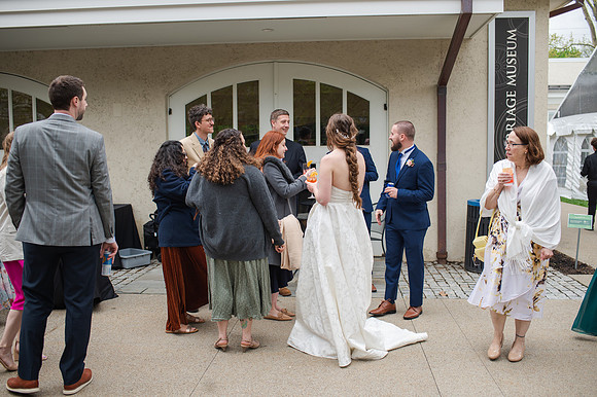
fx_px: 580
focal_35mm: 35
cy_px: 198
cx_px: 298
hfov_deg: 54.5
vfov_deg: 37.8
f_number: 3.2
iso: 110
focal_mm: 35
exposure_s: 1/400
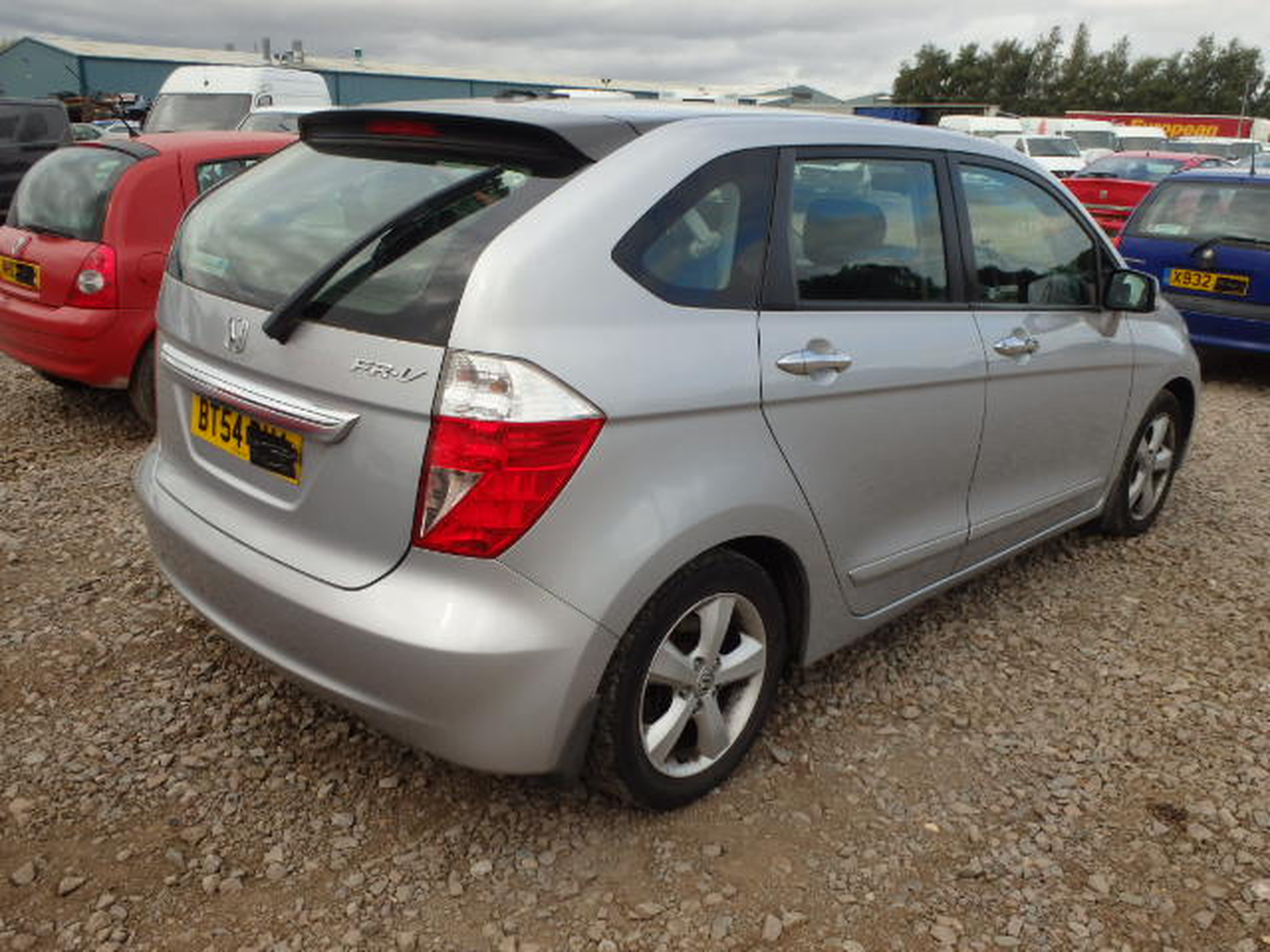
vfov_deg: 46.8
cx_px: 635
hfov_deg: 60.0
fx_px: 1101
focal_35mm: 30
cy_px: 476
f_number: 4.1
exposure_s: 1/640
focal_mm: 5.4
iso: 125
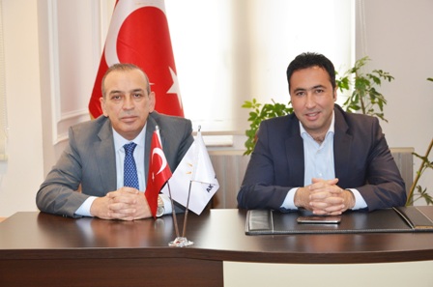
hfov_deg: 29.9
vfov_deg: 20.1
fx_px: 810
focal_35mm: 68
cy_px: 144
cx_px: 216
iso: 800
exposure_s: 1/60
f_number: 4.8
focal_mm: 45
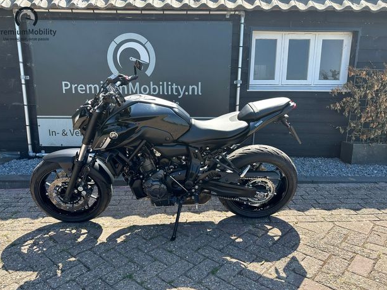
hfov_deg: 69.4
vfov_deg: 54.9
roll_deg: -0.9
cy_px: 150
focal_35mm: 25
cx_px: 188
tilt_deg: -12.3
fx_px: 280
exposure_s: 1/1095
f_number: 1.78
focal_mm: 6.86
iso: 80
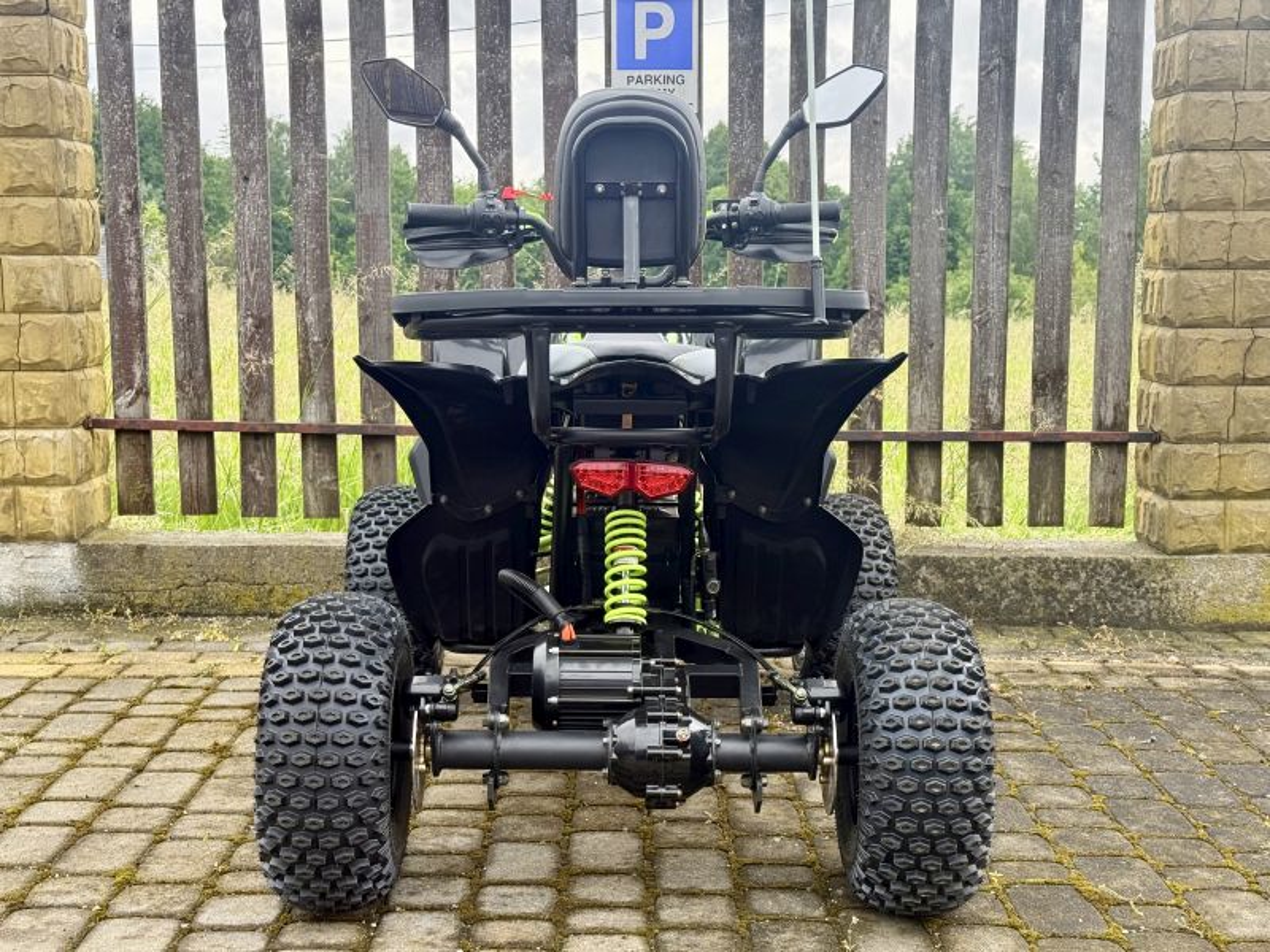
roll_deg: +0.3
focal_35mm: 48
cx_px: 635
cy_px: 476
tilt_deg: -8.2
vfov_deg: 30.3
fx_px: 1761
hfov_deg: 39.7
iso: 80
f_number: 1.78
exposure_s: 1/681
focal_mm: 6.76
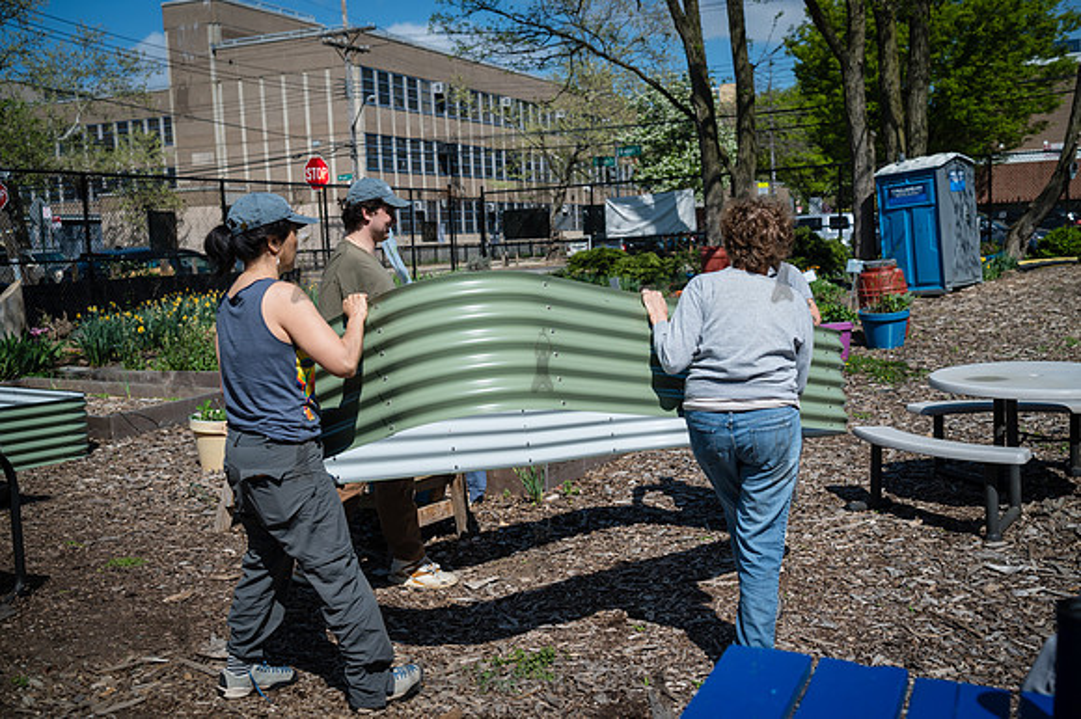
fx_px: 1050
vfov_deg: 37.8
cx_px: 540
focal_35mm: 35
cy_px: 360
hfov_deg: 54.5
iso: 100
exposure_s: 1/1600
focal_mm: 35
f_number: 3.5
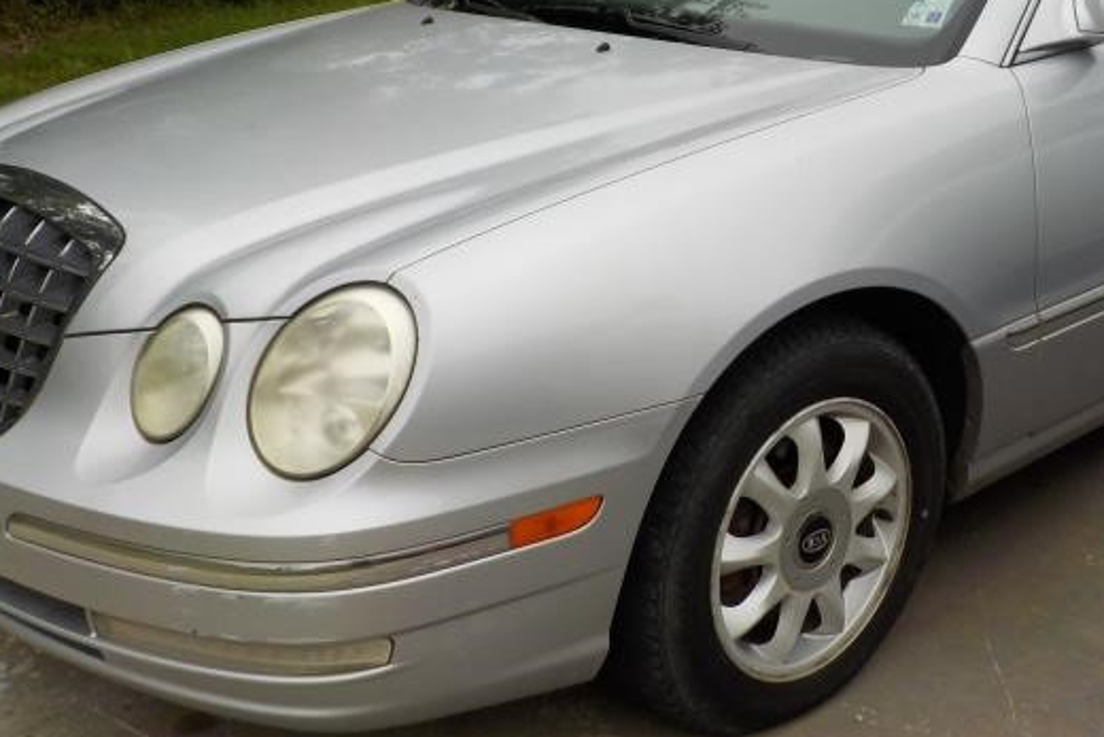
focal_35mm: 48
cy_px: 217
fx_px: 1472
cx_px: 760
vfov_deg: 27.8
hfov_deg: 40.5
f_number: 3.3
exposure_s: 1/320
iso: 125
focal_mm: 4.1
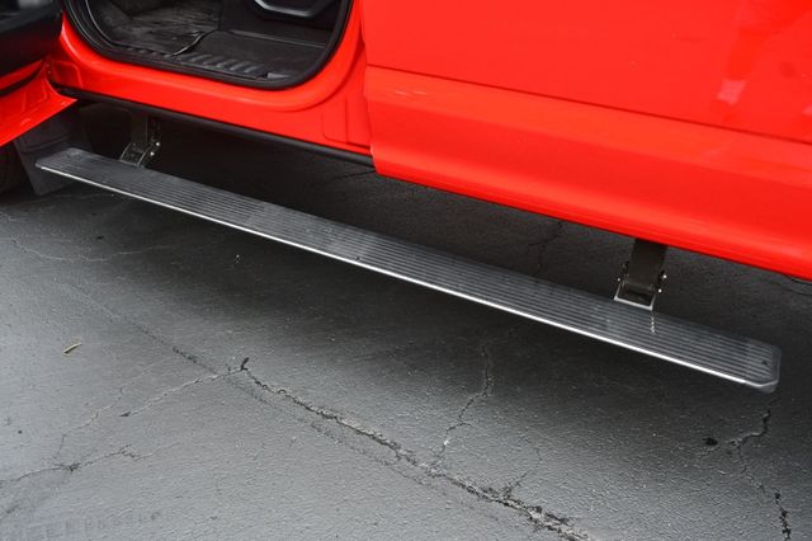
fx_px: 676
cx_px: 406
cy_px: 270
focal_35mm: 30
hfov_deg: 62.0
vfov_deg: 43.6
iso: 360
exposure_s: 1/250
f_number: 5.6
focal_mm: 20
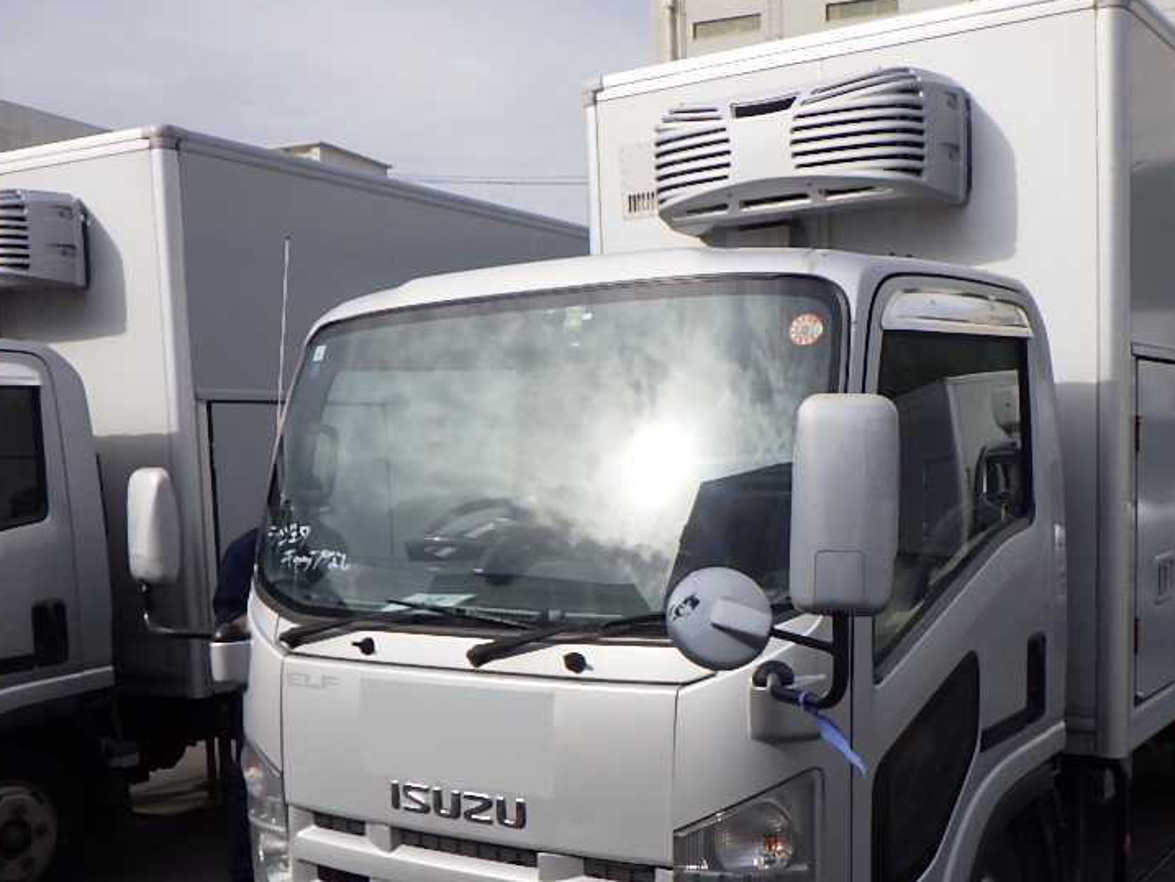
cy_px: 569
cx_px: 739
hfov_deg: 46.4
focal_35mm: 40
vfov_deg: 35.7
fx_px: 1358
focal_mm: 5
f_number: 4.2
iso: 250
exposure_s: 1/1500
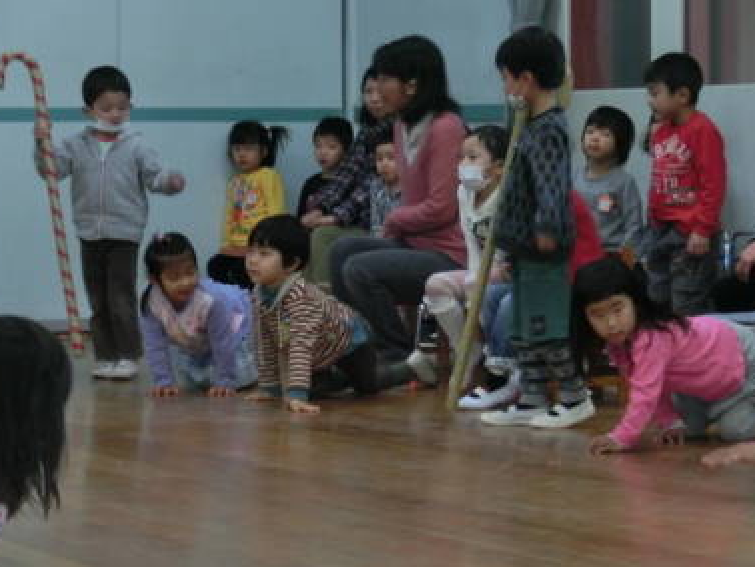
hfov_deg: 15.2
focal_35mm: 130
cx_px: 370
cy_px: 282
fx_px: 2837
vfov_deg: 11.4
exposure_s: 1/50
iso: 500
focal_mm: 21.79
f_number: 5.5
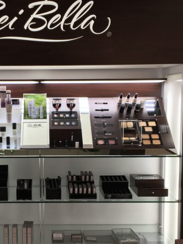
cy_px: 140
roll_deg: -0.1
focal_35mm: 56
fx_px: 394
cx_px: 40
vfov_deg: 34.3
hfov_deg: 25.7
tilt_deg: -6.0
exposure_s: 1/60
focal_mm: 4.15
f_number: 2.2
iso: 25
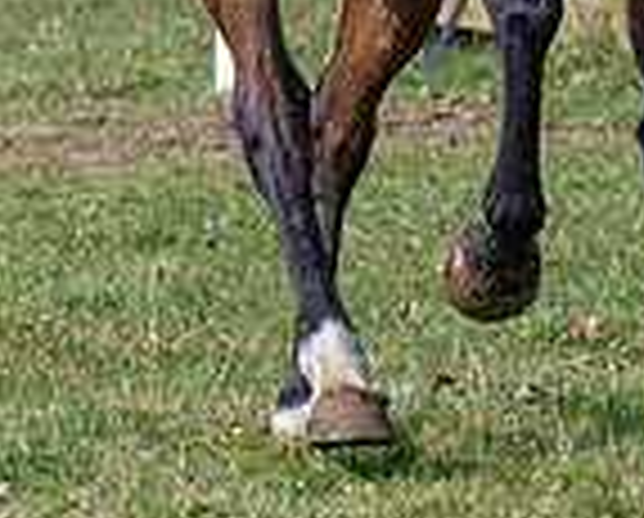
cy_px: -481
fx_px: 20321
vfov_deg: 1.5
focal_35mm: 1064
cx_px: 488
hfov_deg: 1.8
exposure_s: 1/800
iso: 200
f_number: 5
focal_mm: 135
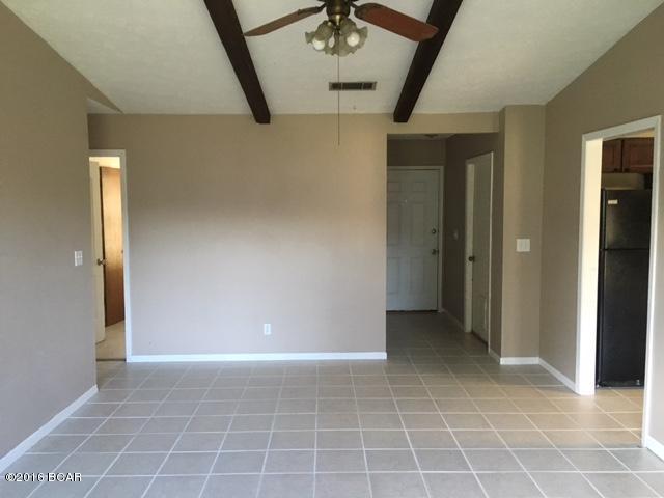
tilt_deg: -3.4
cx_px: 332
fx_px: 556
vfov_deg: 48.2
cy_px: 249
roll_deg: +0.9
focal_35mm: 29
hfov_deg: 61.7
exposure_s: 1/30
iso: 160
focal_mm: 4.15
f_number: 2.2
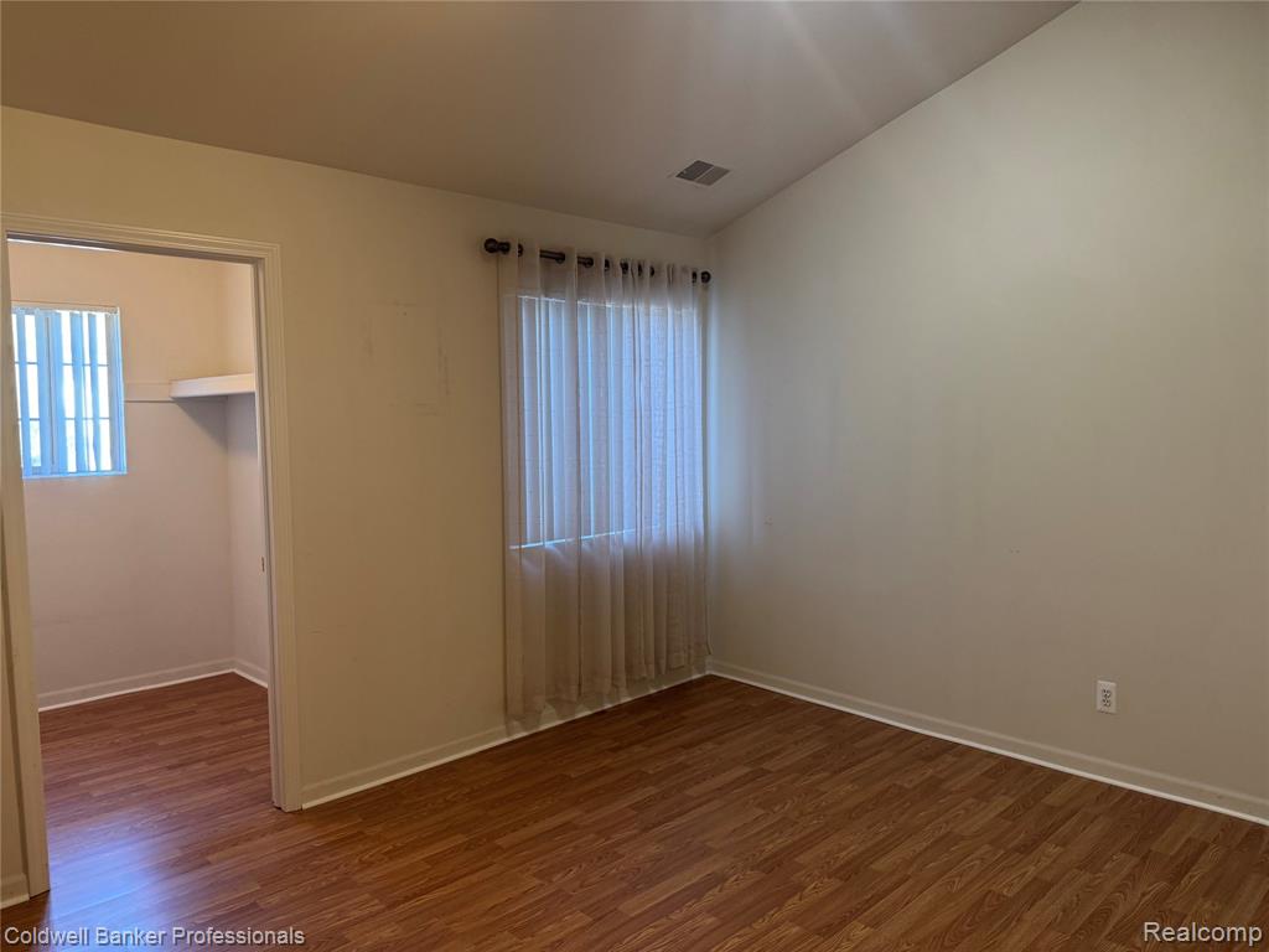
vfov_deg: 56.8
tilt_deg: -4.1
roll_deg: +0.2
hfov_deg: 71.6
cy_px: 476
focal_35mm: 24
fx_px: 880
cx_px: 634
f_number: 1.78
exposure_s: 1/60
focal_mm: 6.76
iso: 200
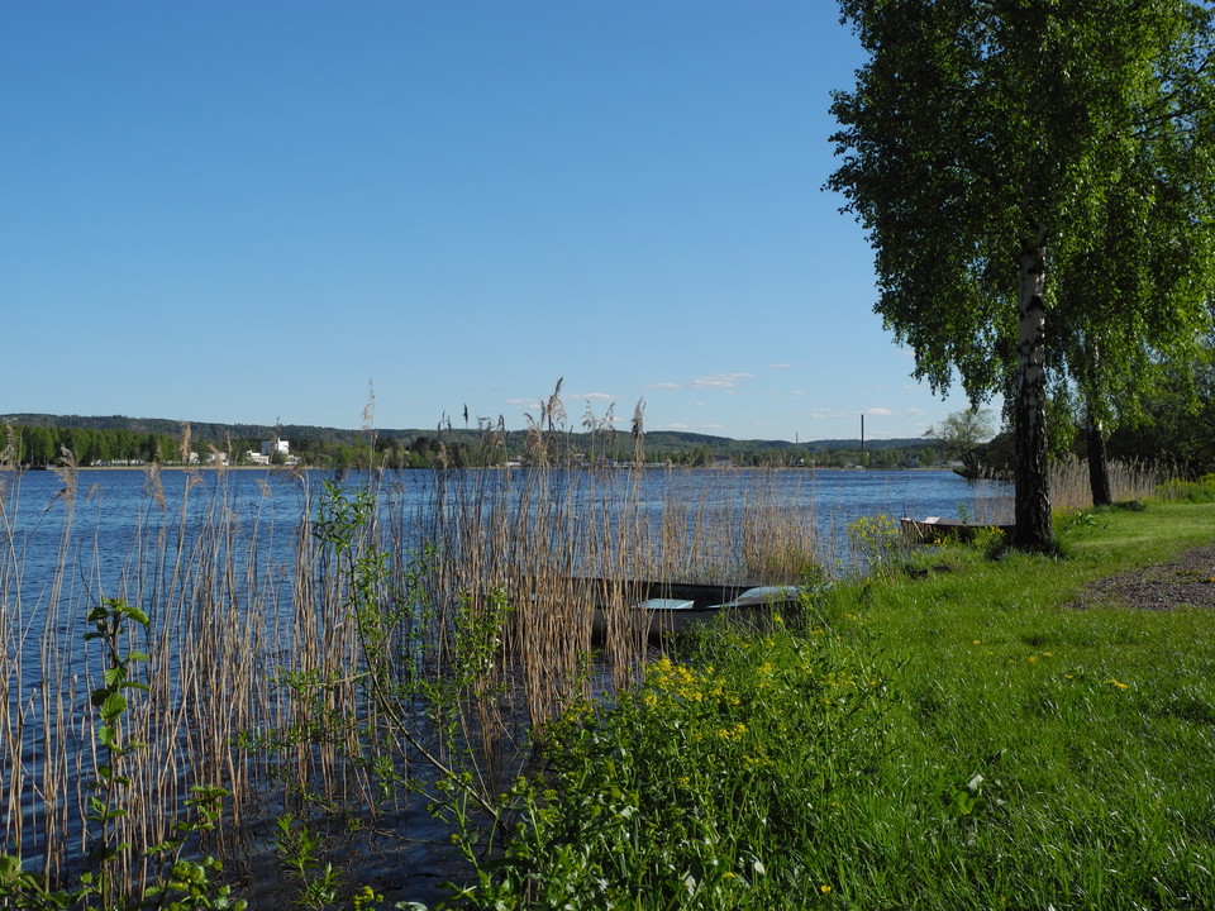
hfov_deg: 45.8
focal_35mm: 41
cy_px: 456
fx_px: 1439
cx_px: 608
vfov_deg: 35.1
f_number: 4.5
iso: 100
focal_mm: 8.8
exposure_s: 1/1000
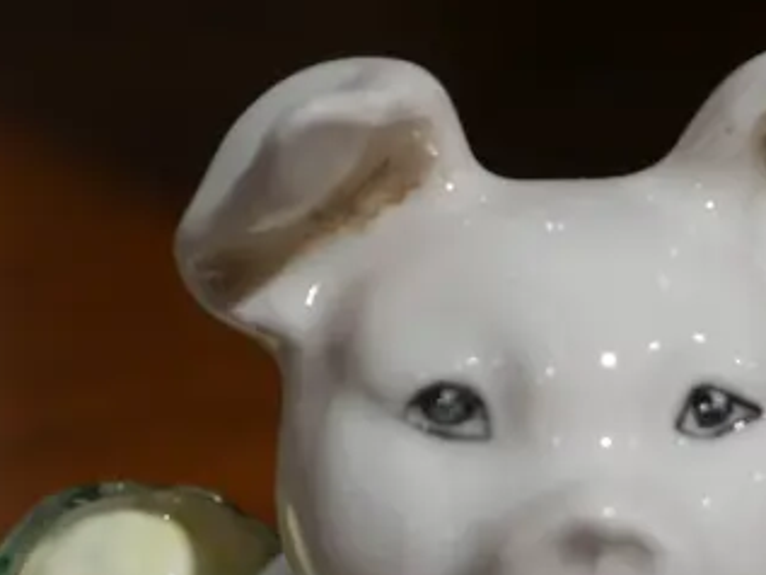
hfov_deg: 10.9
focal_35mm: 181
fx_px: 4007
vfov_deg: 7.9
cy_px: 1036
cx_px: 536
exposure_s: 1/60
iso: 320
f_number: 5.3
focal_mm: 28
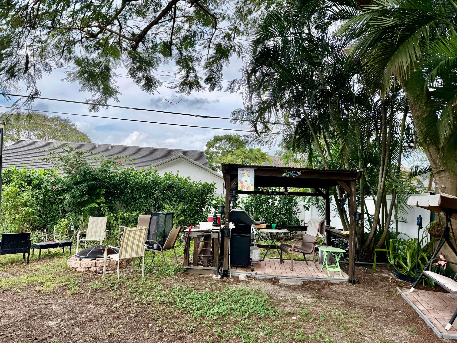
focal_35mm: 24
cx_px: 228
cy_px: 172
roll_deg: -1.0
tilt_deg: +7.7
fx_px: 317
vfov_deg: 56.8
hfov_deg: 71.6
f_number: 1.78
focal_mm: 6.76
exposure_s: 1/2299
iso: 100
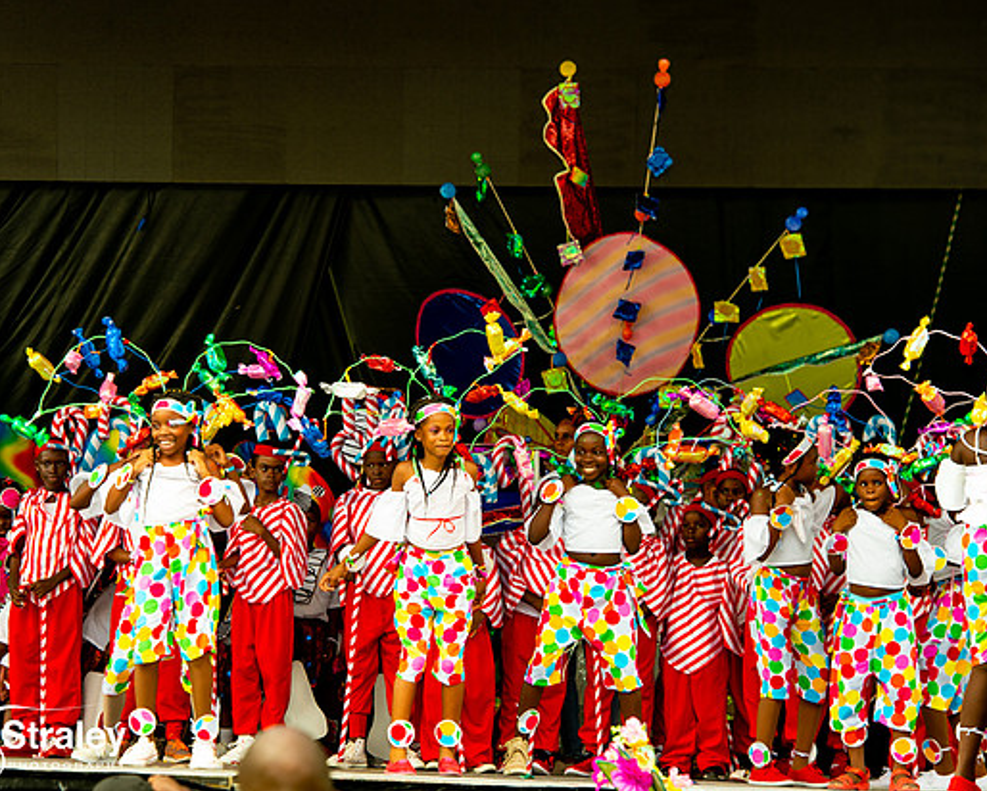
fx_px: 5584
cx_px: 368
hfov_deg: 10.1
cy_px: 460
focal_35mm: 191
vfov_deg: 8.1
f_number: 5.6
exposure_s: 1/200
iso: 160
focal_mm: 145
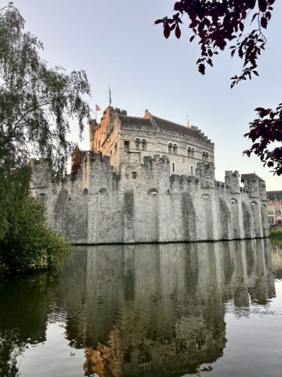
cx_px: 141
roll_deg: +0.2
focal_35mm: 24
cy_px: 188
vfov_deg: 71.6
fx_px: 261
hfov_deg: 56.8
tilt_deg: +9.2
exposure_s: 1/252
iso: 80
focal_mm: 6.86
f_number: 1.78
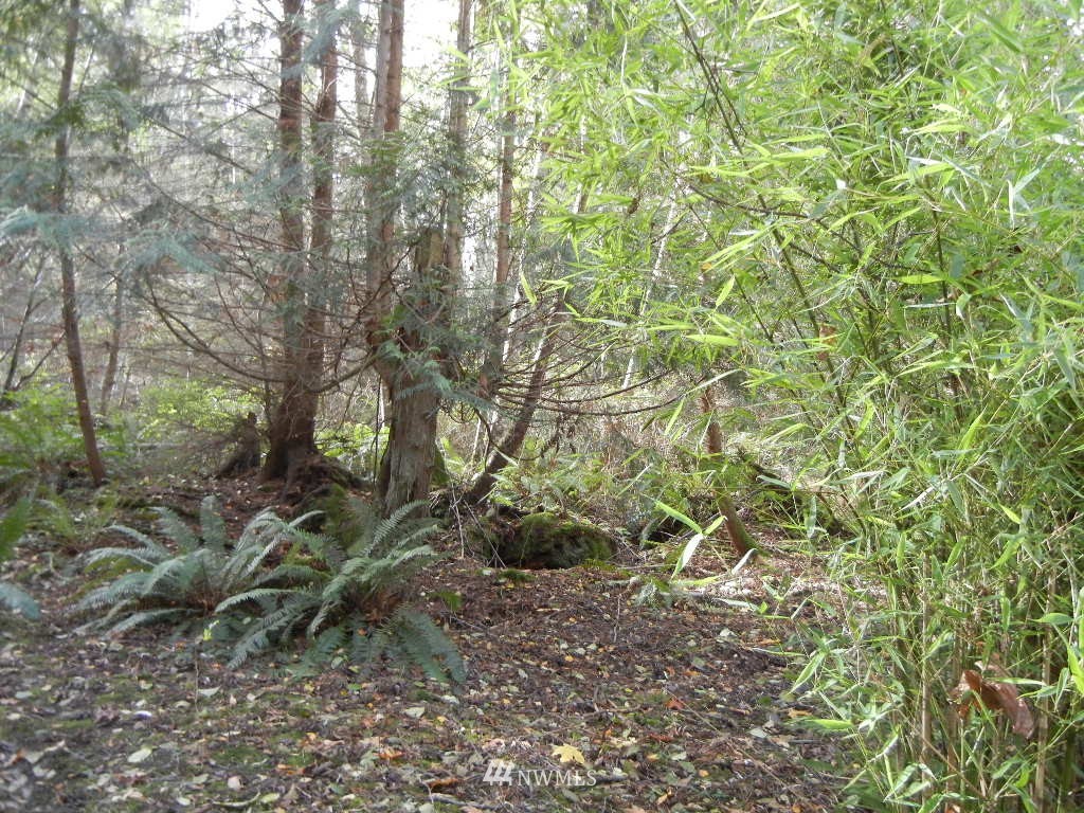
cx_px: 542
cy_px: 406
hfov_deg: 60.0
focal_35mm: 30
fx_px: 939
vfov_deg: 46.8
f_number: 3.5
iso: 369
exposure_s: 1/30
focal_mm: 5.4
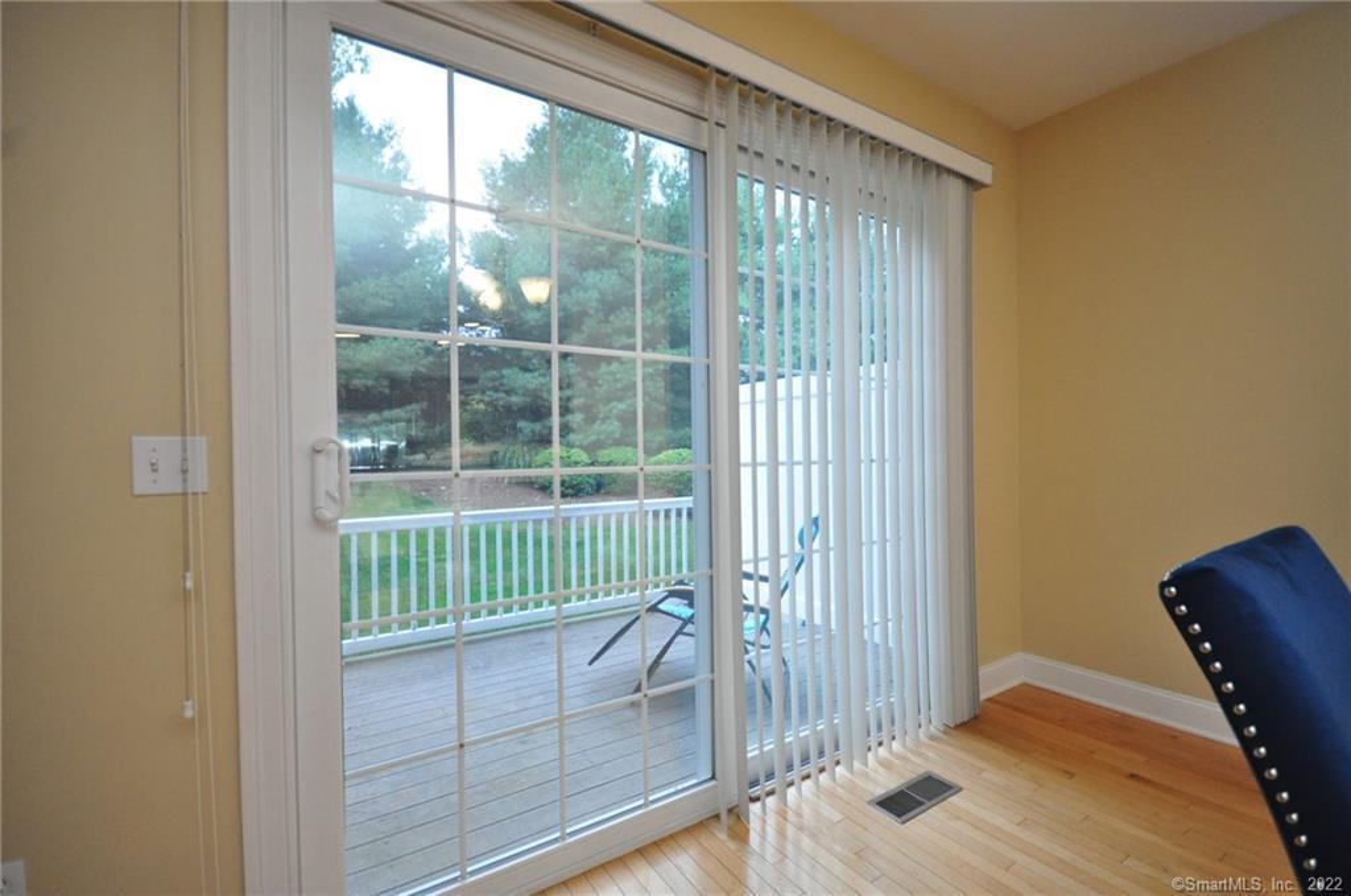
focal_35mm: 15
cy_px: 448
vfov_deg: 77.1
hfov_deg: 100.5
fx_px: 562
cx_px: 676
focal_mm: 10
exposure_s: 1/160
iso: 1600
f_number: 4
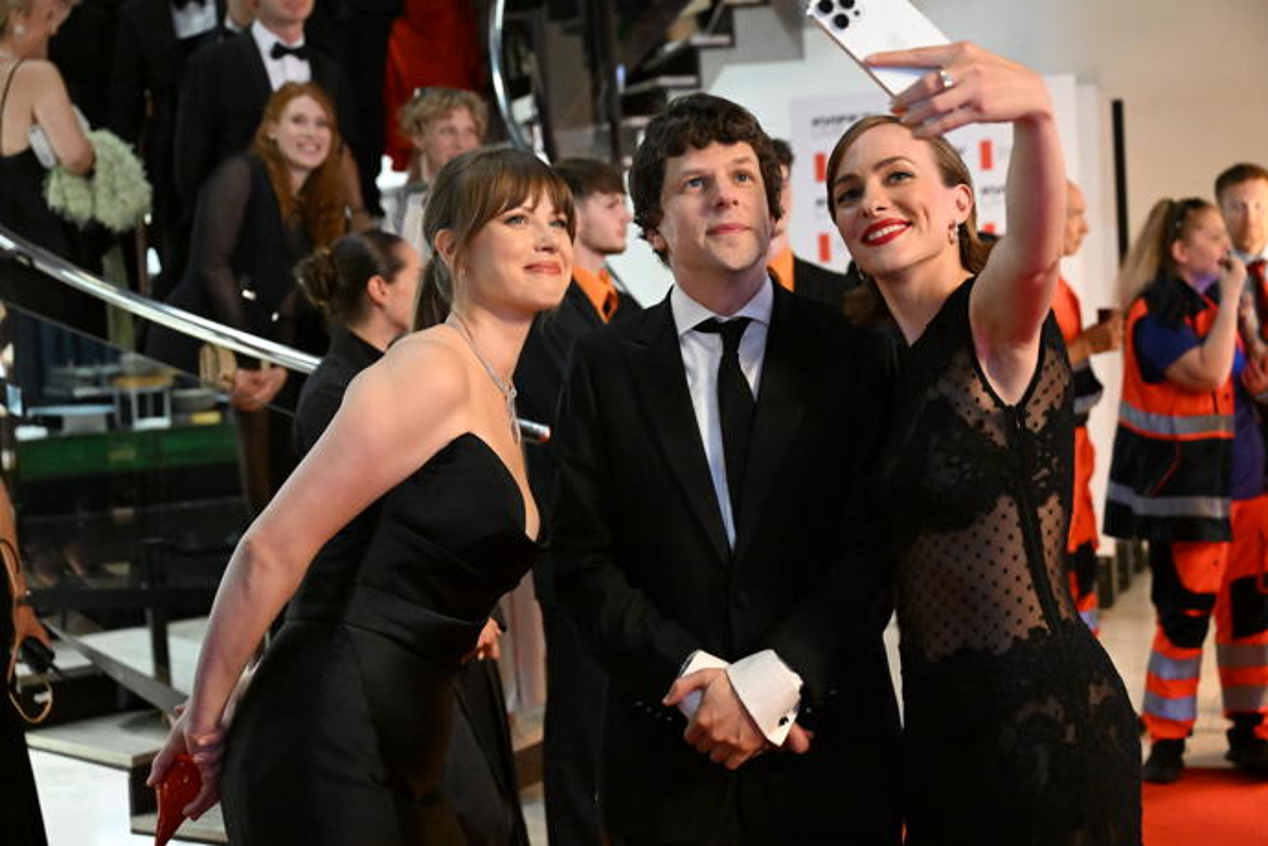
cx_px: 634
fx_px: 1972
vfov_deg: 24.2
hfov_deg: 35.6
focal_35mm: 56
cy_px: 423
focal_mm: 56
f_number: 4
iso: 12800
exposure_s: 1/250
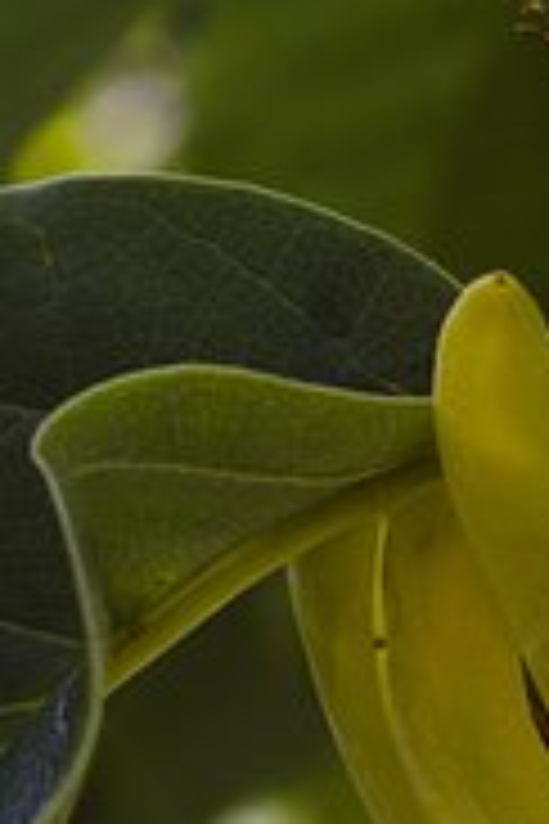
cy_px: 554
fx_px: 5270
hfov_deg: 6.0
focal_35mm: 230
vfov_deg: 8.9
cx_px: 441
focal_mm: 55
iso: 200
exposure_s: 1/125
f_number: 8
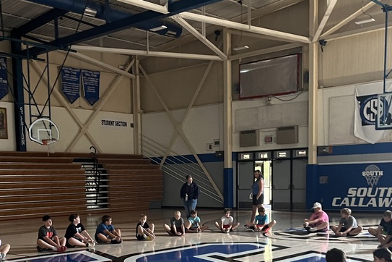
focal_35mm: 51
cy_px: 242
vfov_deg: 25.5
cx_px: 163
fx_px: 555
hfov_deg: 38.8
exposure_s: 1/60
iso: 400
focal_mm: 5.1
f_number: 1.6
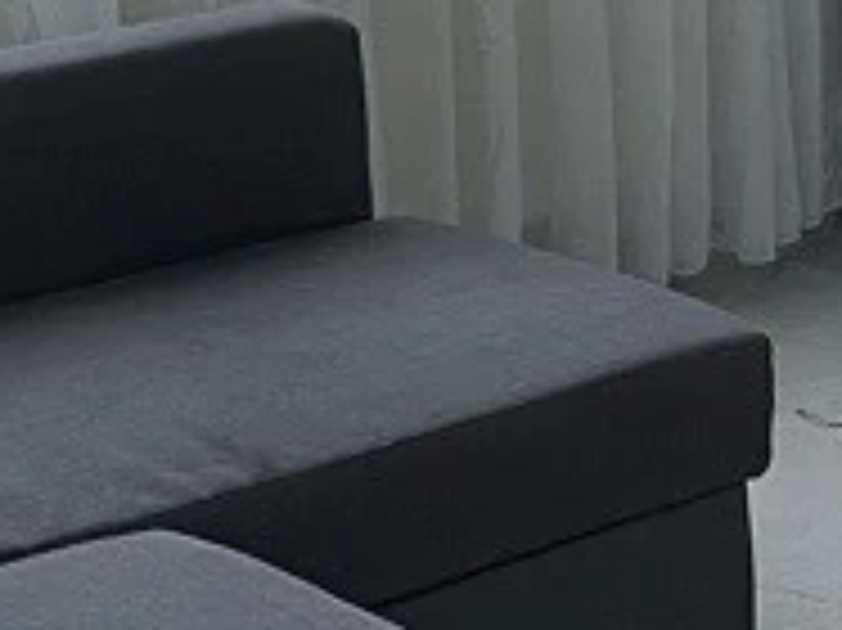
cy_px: -130
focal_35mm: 139
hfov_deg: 12.7
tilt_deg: -10.5
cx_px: 1594
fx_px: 3379
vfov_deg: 10.5
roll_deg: +0.4
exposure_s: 1/60
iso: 160
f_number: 1.6
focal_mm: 4.2
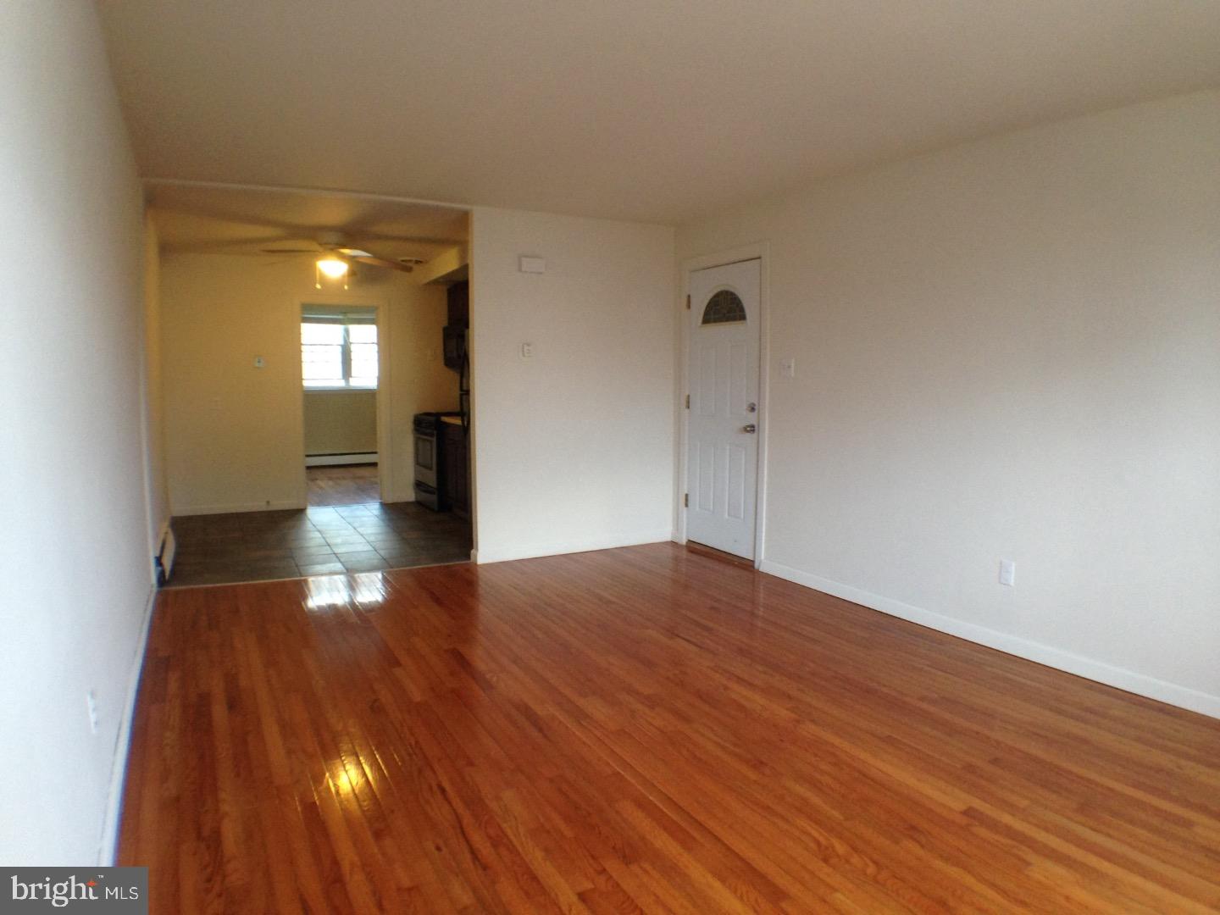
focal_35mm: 33
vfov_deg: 42.9
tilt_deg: -5.8
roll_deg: -0.6
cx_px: 610
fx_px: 1163
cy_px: 458
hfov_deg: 55.4
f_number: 2.4
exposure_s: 1/20
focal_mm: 4.12
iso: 125
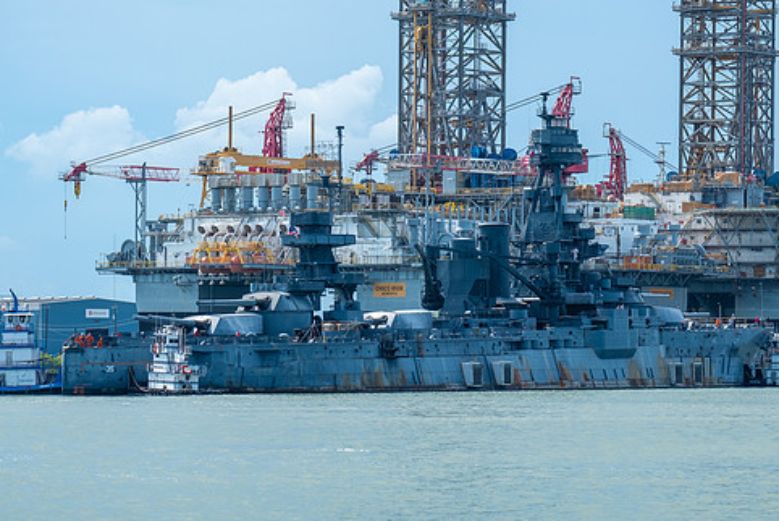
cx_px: 440
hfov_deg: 13.9
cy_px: 263
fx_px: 3204
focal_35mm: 148
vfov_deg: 9.3
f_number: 5
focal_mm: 81.9
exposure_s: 1/680
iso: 200
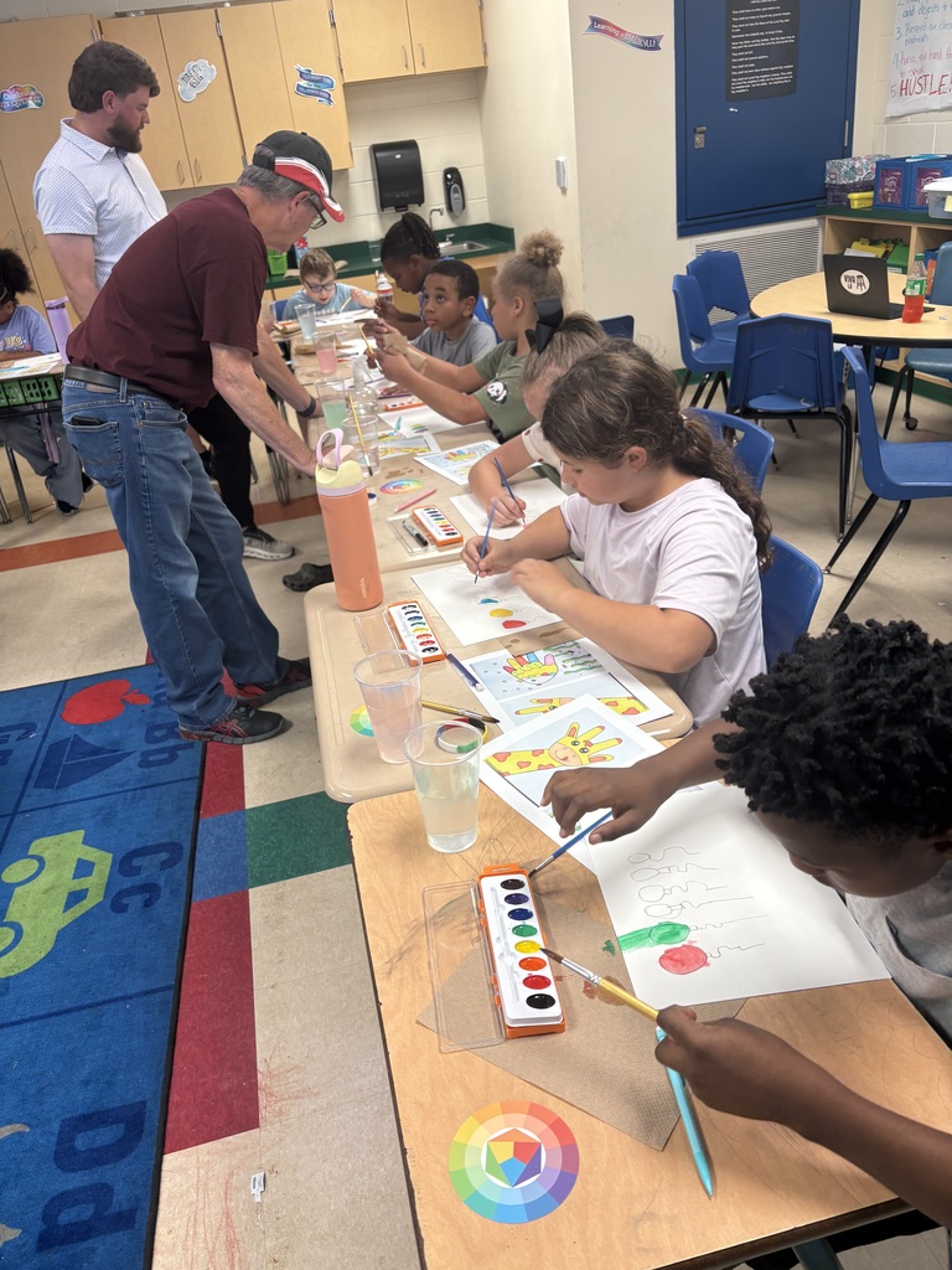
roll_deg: +6.9
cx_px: 476
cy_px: 635
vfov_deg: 67.3
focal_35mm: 26
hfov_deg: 53.1
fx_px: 953
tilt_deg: -25.8
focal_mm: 5.96
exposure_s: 1/63
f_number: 1.6
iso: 80
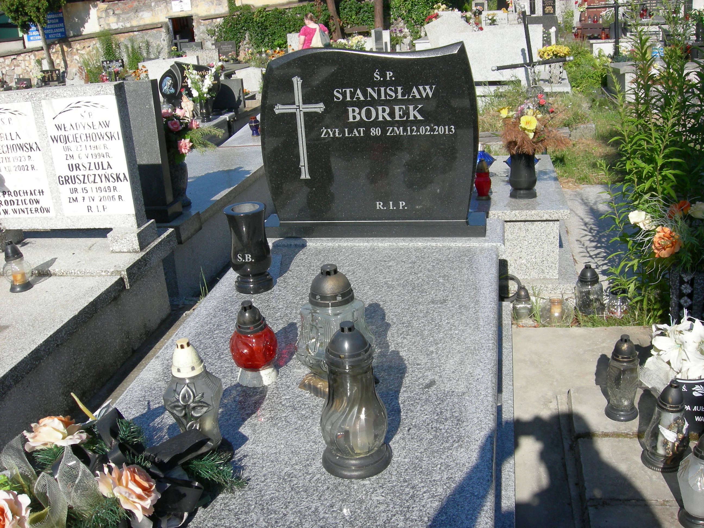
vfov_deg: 39.7
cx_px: 352
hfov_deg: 51.4
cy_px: 264
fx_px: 732
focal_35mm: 36
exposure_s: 1/287
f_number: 6
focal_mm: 7.5
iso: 64
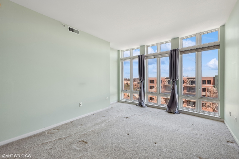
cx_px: 120
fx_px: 113
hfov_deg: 93.3
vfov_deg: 70.5
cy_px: 80
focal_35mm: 17
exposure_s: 1/50
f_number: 8
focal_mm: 17
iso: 400
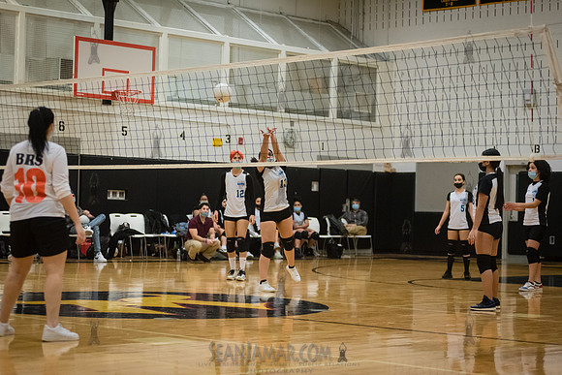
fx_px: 1249
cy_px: 188
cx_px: 281
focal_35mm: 80
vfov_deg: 17.1
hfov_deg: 25.4
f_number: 3.2
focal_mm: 80
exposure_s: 1/400
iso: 5000
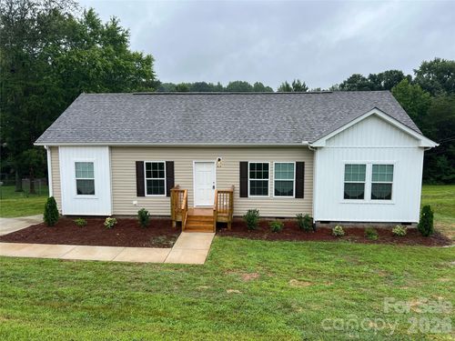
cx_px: 228
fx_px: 342
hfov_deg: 67.3
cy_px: 170
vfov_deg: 53.1
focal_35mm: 26
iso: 50
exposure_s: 1/1531
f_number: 1.5
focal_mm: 5.7
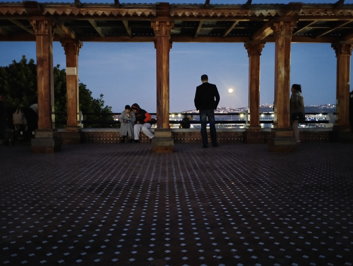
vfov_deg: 44.3
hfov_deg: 56.7
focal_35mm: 32
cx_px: 177
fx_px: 327
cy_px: 137
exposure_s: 1/11
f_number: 1.8
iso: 6325
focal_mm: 4.27
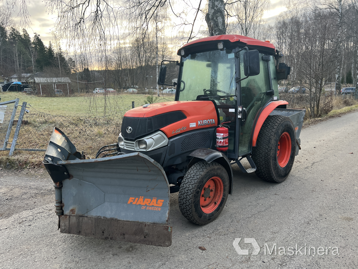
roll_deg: +3.6
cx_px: 179
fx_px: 269
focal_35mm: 26
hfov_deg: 67.3
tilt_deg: -12.4
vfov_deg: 53.1
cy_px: 134
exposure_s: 1/266
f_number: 1.5
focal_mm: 5.7
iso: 40
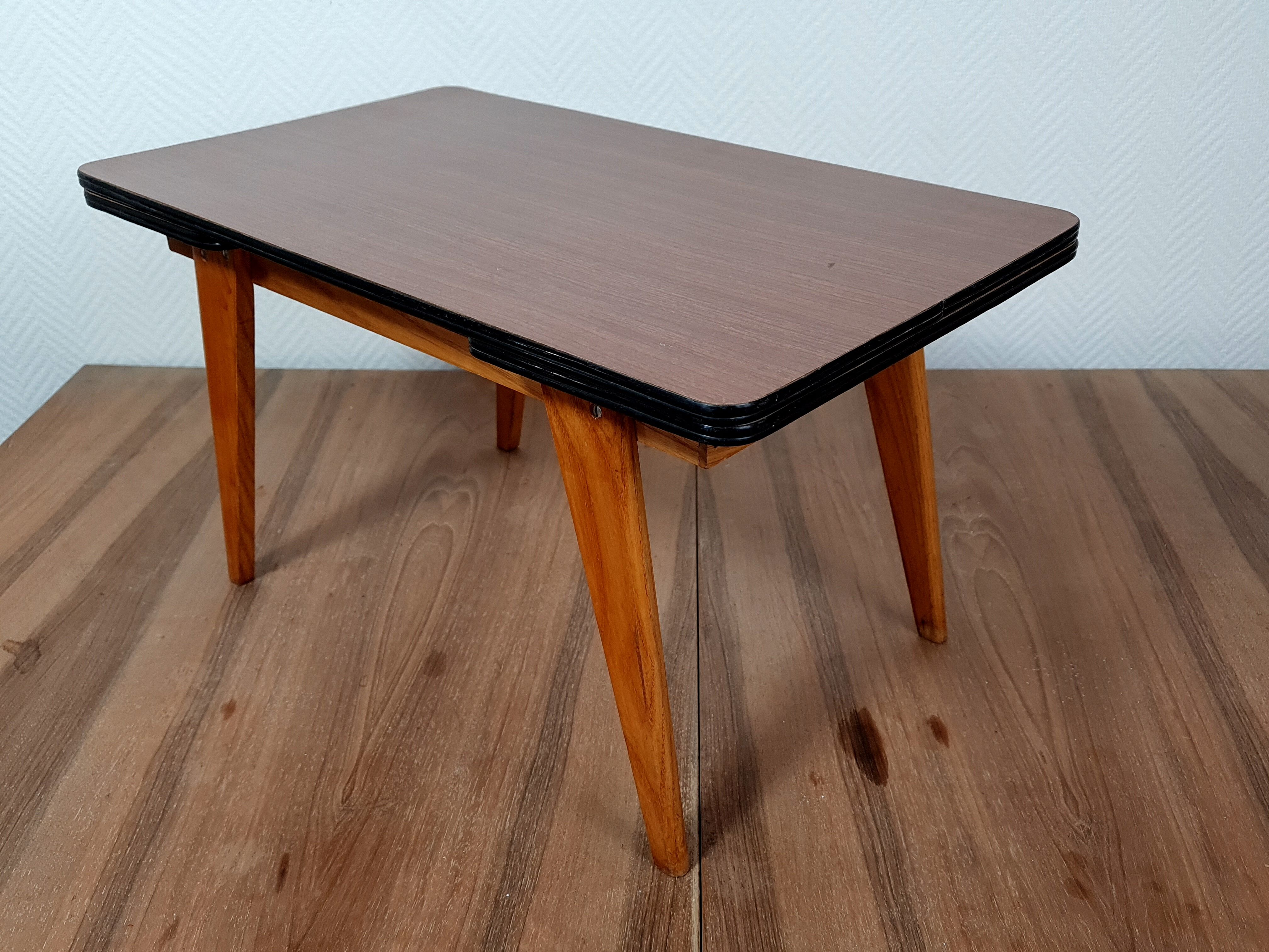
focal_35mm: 26
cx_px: 634
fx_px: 953
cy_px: 476
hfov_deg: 67.3
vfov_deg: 53.1
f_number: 1.8
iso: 100
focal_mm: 5.4
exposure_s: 1/100
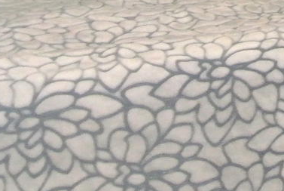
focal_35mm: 159
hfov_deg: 11.7
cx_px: 544
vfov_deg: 8.0
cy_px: -261
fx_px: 1257
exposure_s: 1/60
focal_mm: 11.8
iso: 3200
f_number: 3.8
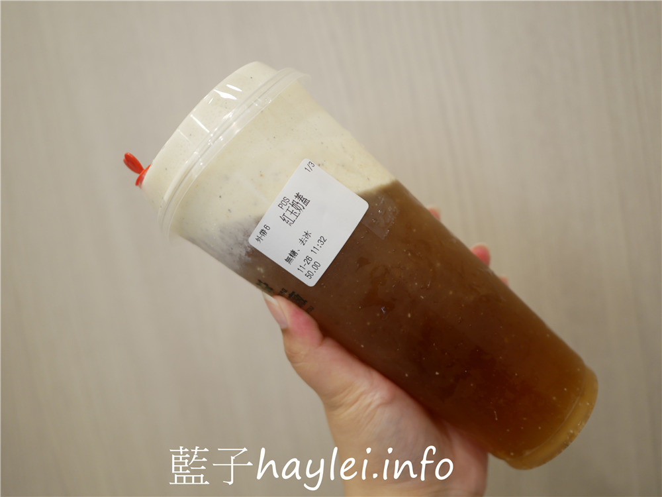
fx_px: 574
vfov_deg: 46.8
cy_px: 248
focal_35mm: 30
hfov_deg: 60.0
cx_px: 331
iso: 200
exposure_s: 1/100
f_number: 1.7
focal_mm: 15
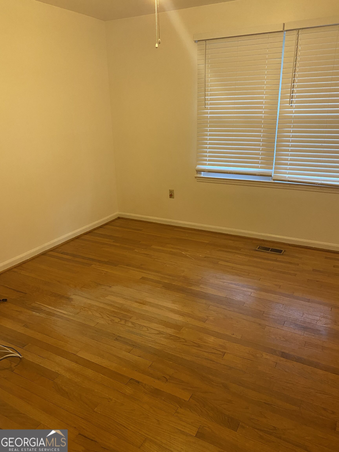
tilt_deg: -17.4
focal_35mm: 26
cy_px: 226
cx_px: 170
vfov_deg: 67.3
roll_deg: +1.3
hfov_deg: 53.1
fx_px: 339
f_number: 1.8
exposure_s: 1/60
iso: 400
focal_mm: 4.25
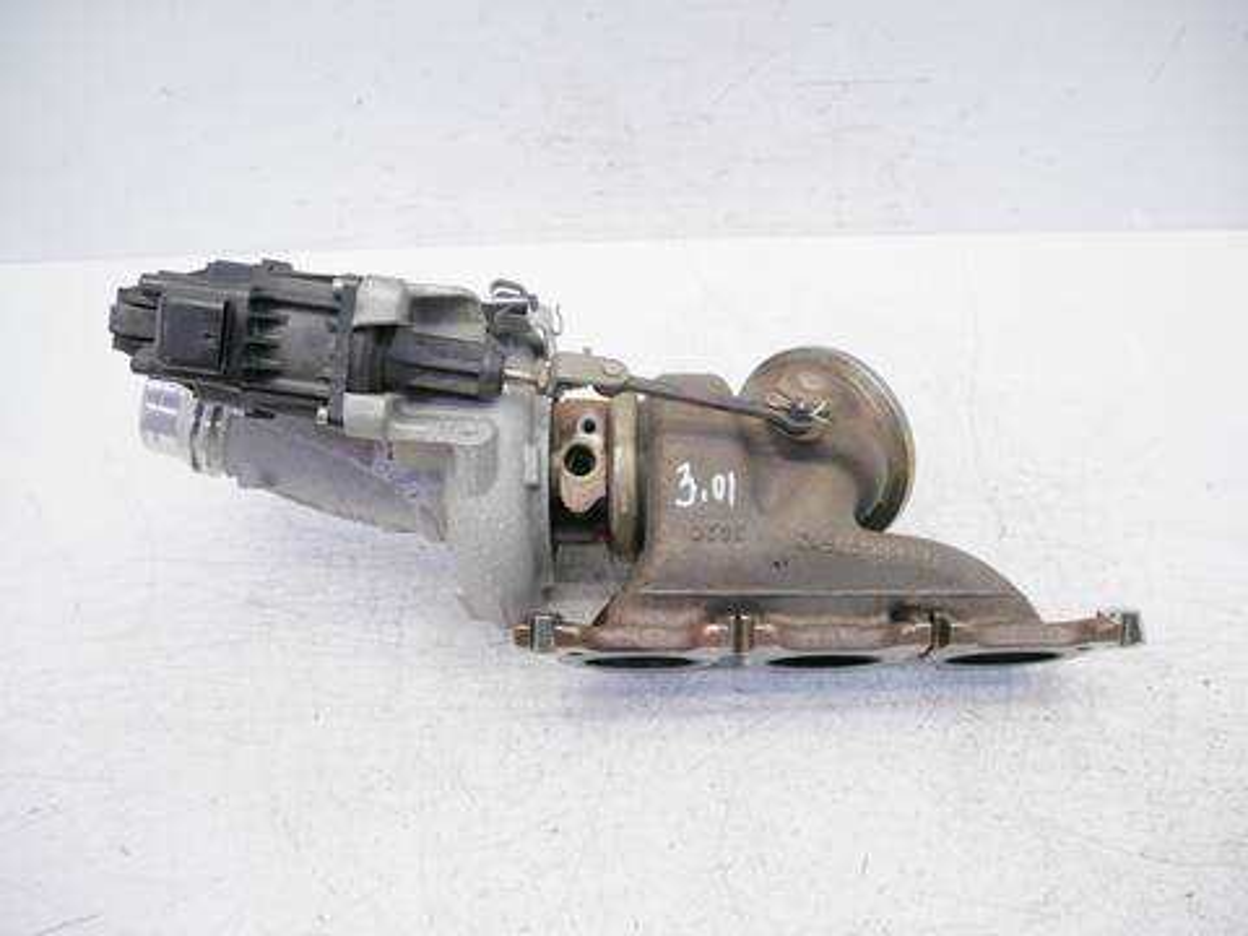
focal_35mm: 24
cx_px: 624
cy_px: 468
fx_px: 865
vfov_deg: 56.8
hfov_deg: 71.6
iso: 200
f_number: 3.5
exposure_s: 1/60
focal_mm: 12
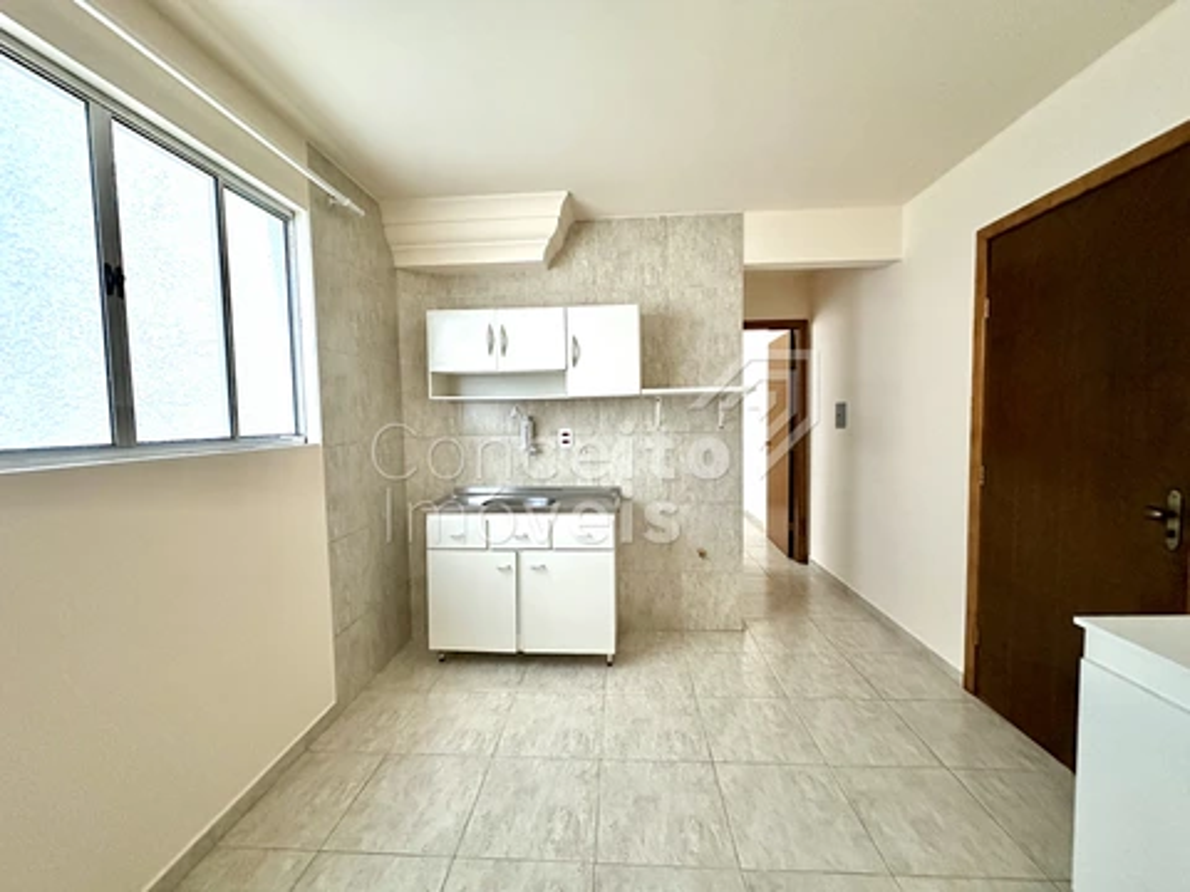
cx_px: 595
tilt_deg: -2.8
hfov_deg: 102.1
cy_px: 446
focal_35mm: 14
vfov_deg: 85.7
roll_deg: +1.4
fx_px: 481
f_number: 2.2
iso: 1000
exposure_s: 1/60
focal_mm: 2.22
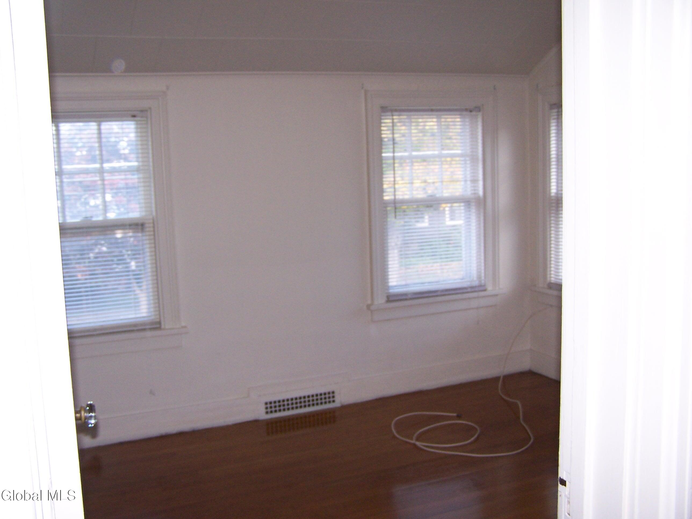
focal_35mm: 38
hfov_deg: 49.0
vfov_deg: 37.7
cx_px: 346
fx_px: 760
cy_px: 260
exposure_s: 1/60
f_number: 2.8
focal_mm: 6.3
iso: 140
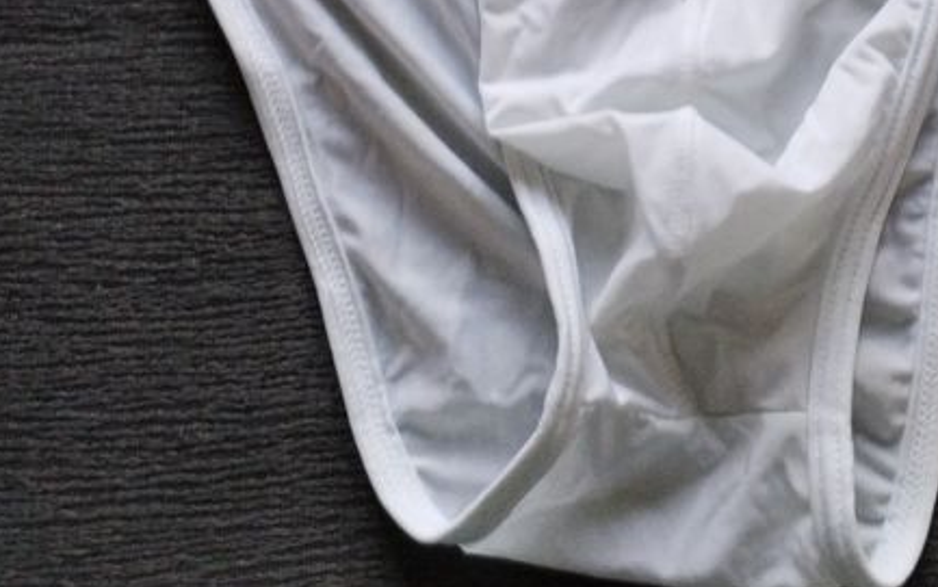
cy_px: -204
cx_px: 654
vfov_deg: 17.1
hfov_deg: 28.7
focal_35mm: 71
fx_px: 1816
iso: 599
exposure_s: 1/33.3
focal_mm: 4.75
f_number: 1.8
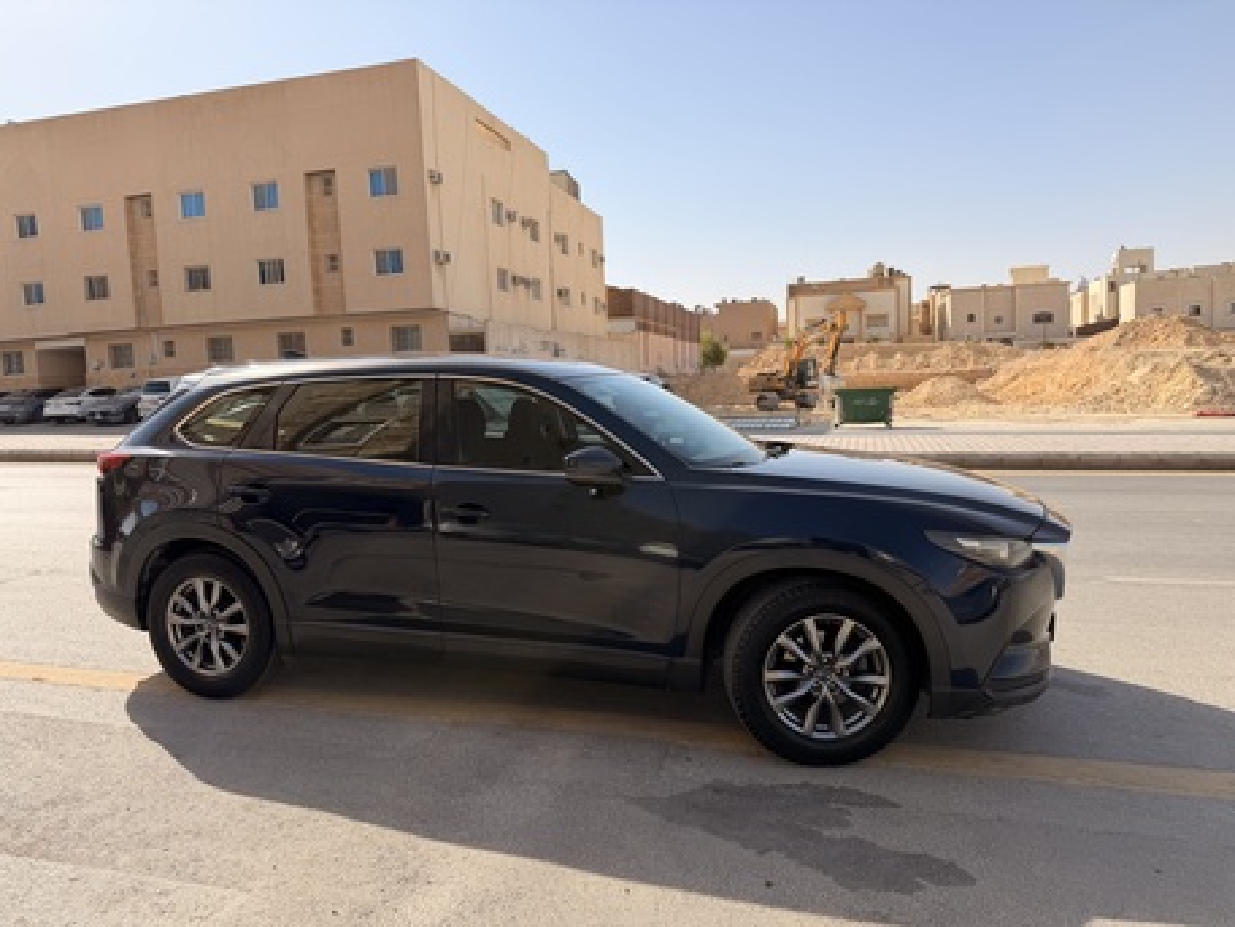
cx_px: 618
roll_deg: +3.0
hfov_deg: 71.6
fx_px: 856
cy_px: 464
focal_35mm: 24
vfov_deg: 56.8
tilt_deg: -5.9
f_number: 1.78
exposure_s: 1/4167
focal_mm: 6.76
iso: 80
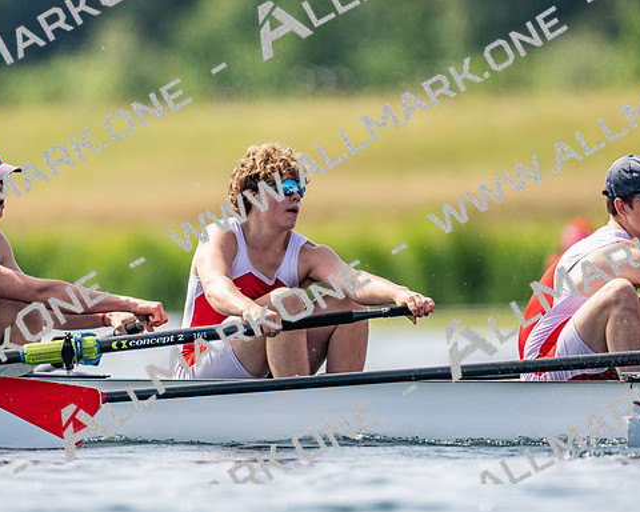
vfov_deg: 1.5
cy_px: 256
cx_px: 331
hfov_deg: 1.9
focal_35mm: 1021
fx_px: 19339
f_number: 4
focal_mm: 600
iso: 200
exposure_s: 1/2500
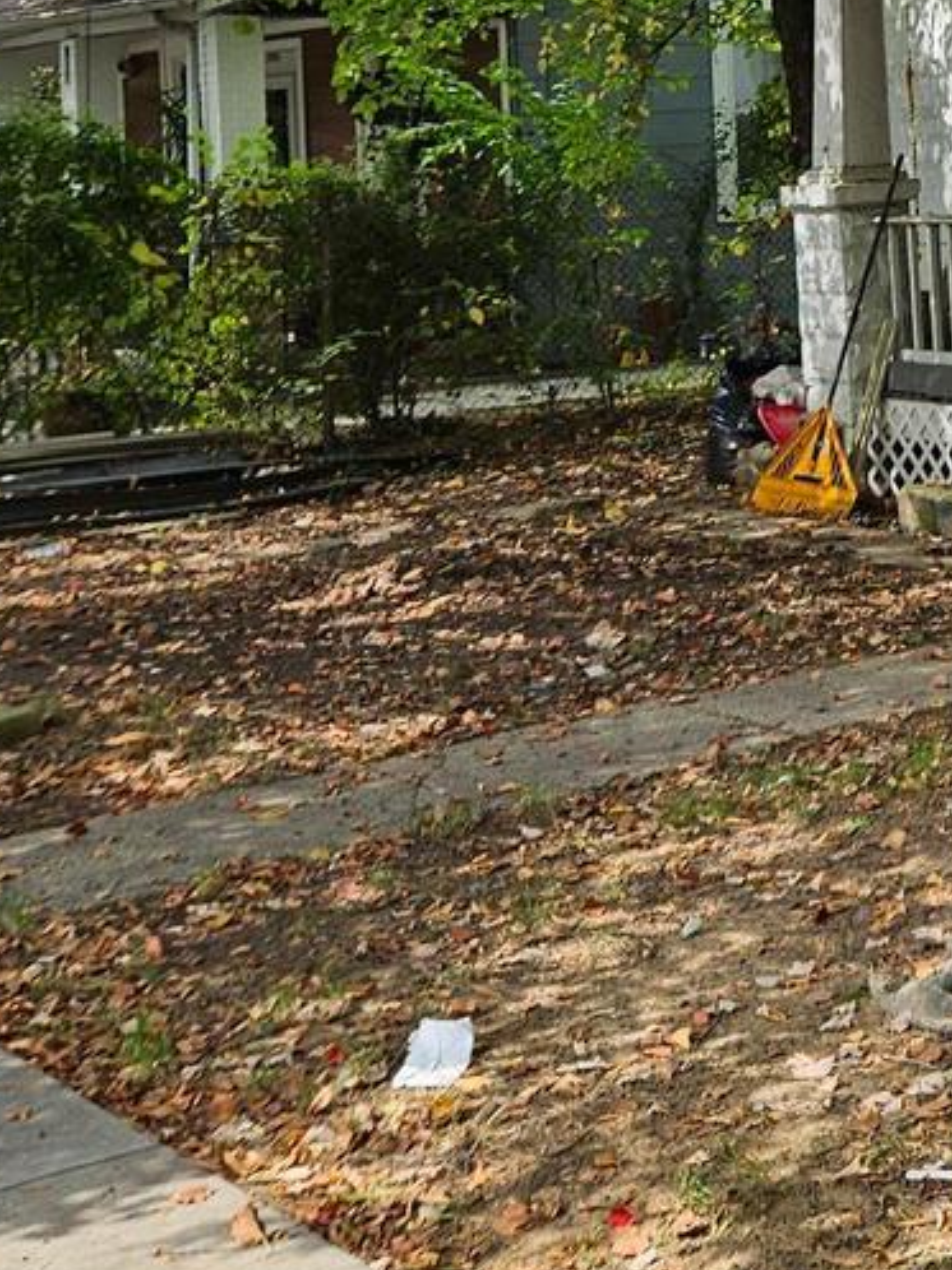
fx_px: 2606
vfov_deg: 26.3
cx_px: 1309
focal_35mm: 71
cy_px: 82
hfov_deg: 18.9
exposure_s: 1/571
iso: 25
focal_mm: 5.4
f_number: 1.8
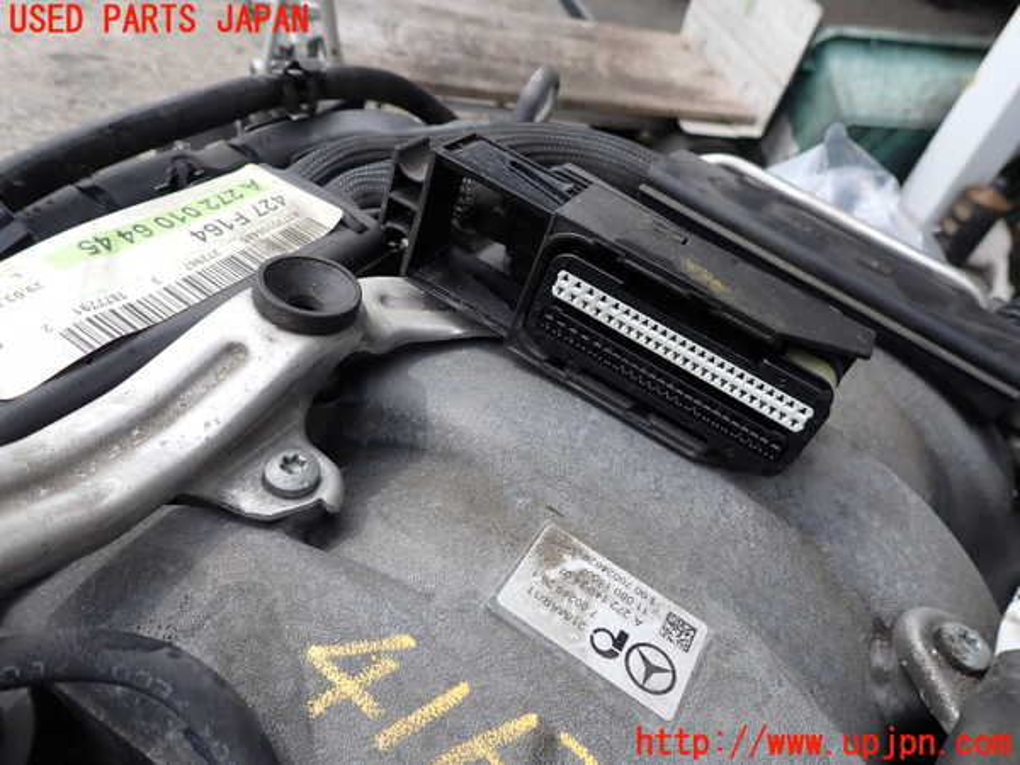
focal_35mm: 25
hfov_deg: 69.4
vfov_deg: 54.9
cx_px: 510
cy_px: 382
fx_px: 737
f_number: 2.8
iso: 100
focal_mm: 4.5
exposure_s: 1/500
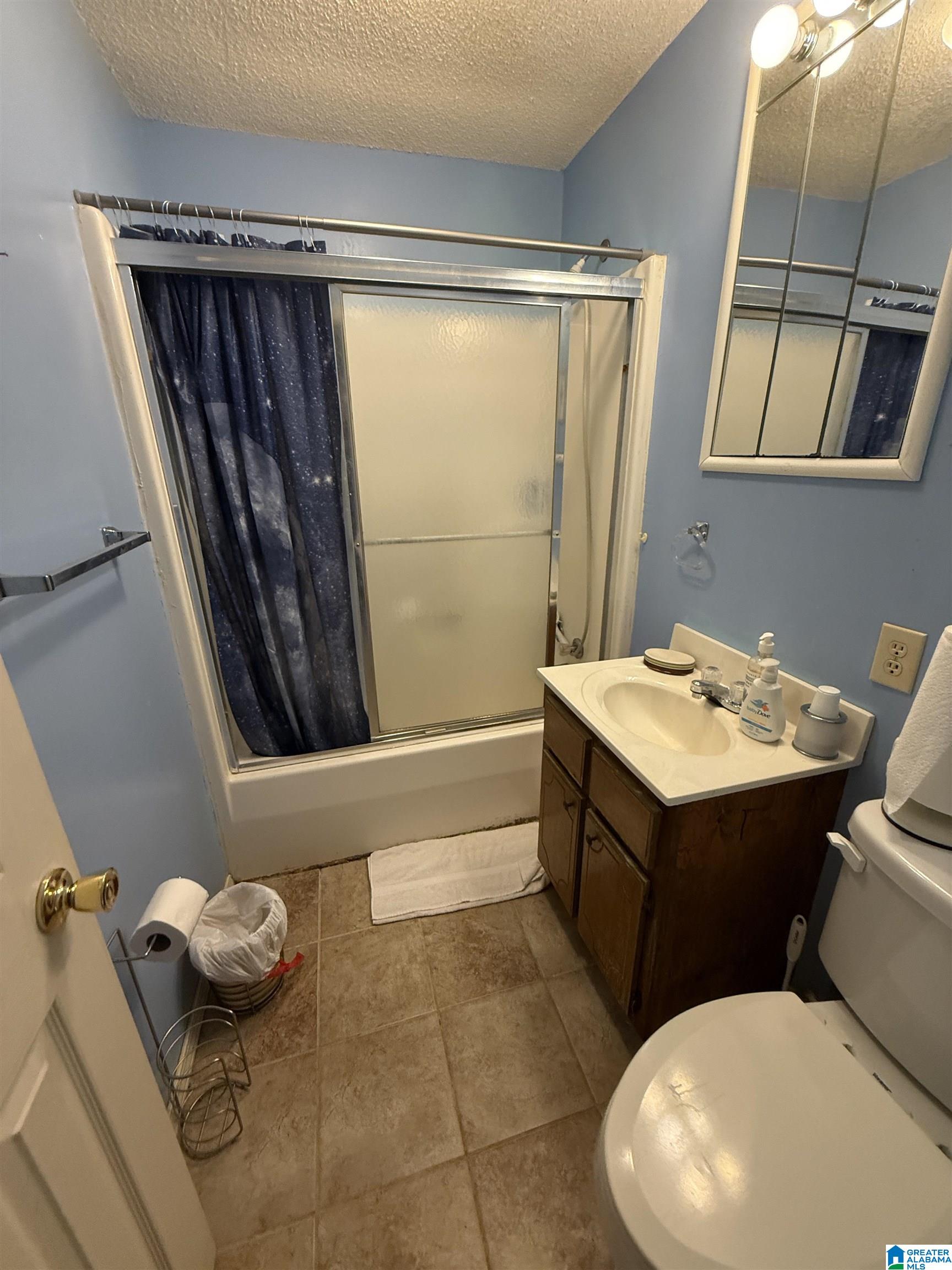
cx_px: 476
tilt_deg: -23.2
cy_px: 635
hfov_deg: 85.7
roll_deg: +0.0
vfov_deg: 102.1
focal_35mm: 14
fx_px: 513
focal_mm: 2.22
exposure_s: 1/60
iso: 250
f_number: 2.2
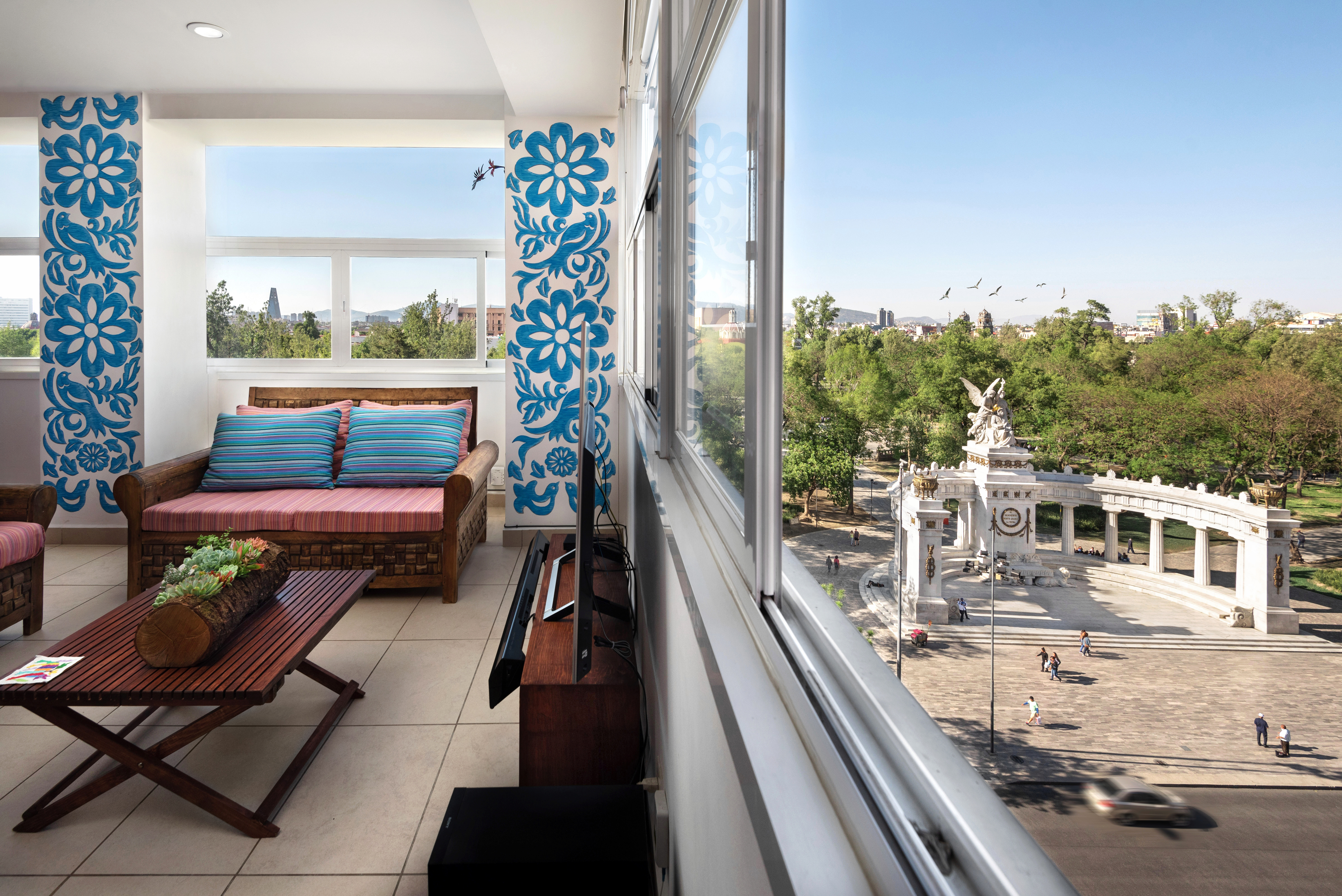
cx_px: 671
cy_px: 448
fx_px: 597
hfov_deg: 96.7
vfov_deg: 73.8
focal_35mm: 16
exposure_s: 1/80
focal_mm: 16
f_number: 8
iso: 640
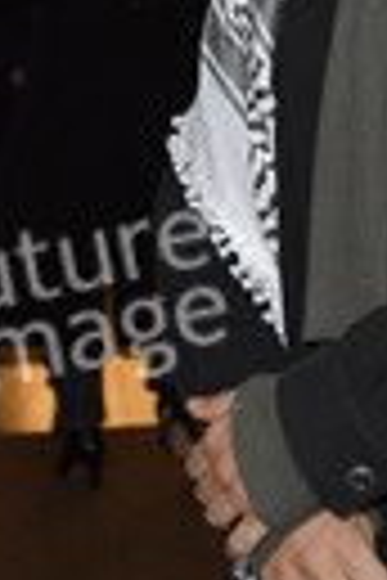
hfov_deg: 8.7
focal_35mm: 155
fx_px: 2499
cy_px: 94
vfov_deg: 13.2
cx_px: 486
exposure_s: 1/250
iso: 1250
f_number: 6.3
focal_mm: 50
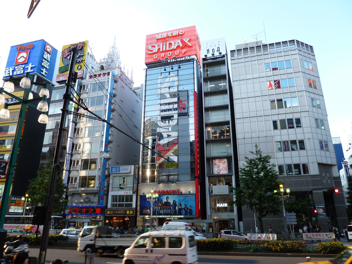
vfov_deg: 54.9
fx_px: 254
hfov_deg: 69.4
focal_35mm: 25
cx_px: 176
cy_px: 132
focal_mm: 4.1
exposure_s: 1/80
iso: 80
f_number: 3.3
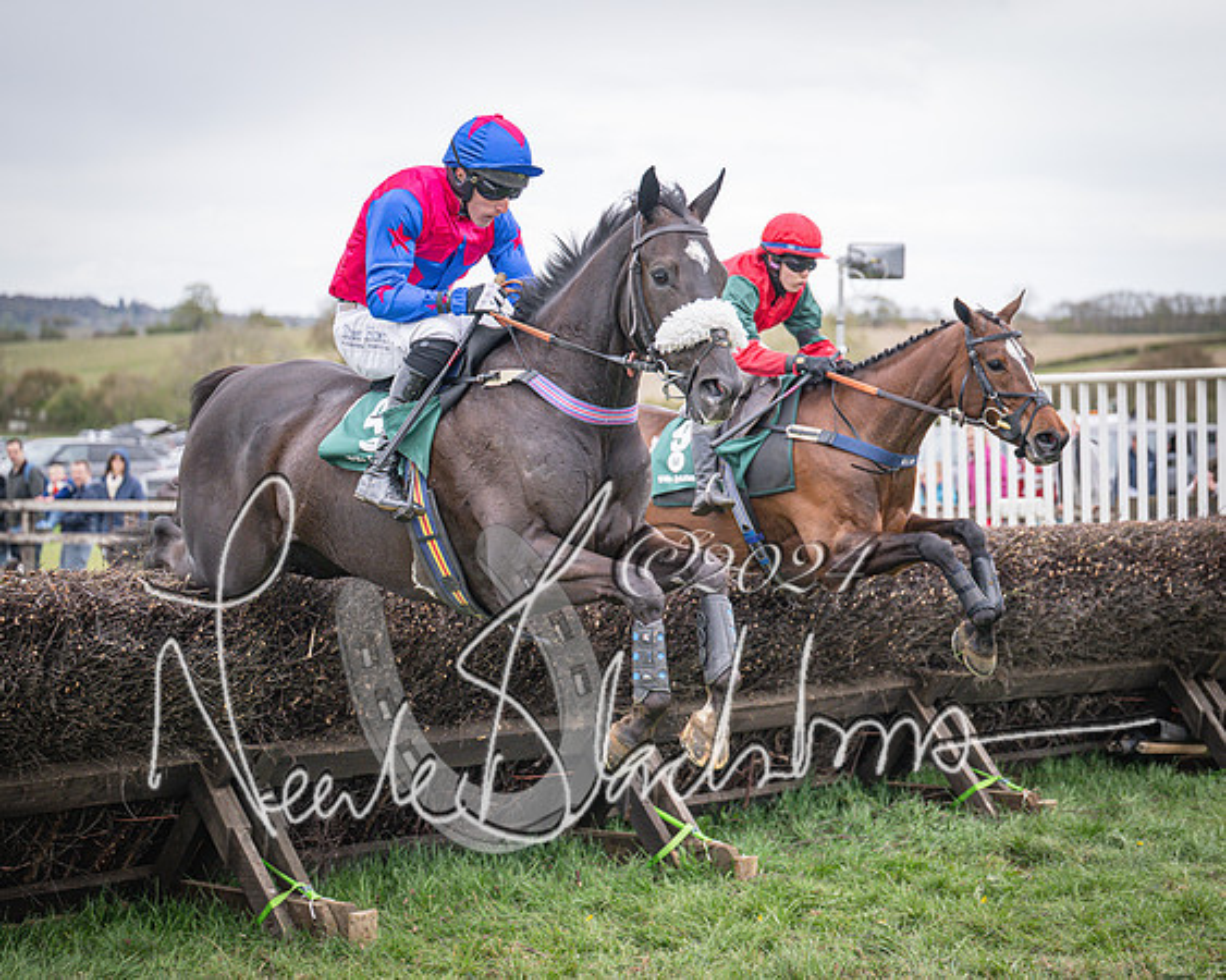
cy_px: 490
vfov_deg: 19.4
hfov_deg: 24.2
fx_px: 2859
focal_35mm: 79
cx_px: 618
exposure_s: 1/1600
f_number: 2.8
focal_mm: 70
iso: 800
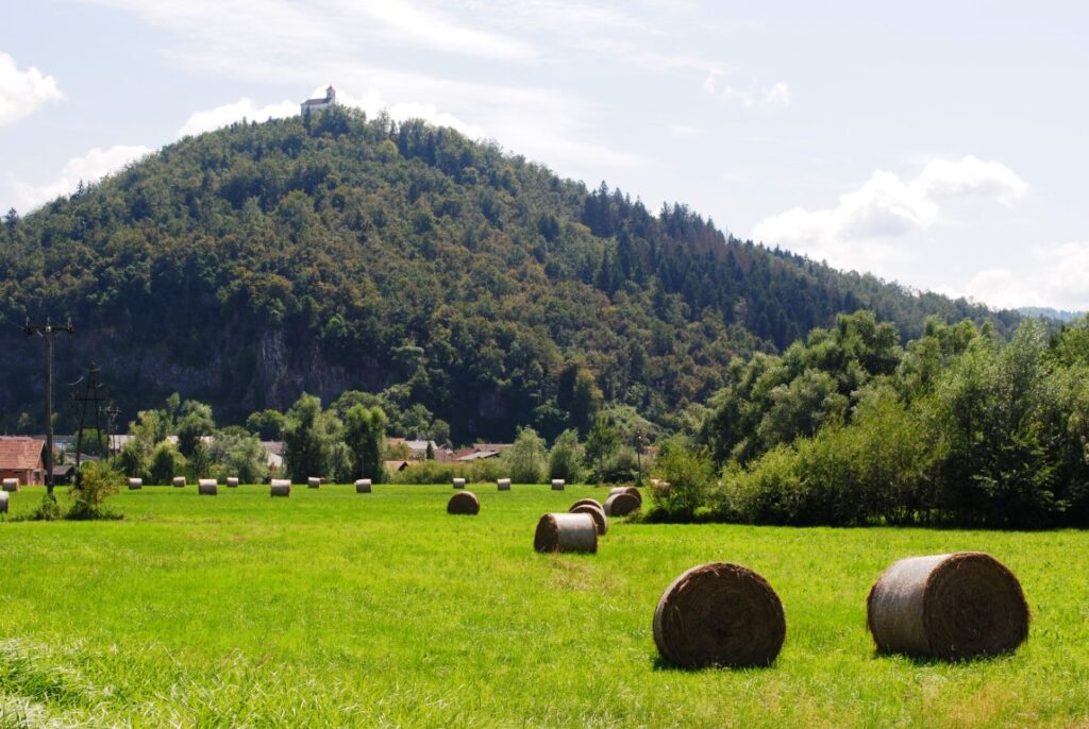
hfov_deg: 33.4
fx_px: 1818
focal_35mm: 60
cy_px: 364
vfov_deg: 22.7
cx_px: 544
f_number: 10
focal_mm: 40
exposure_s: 1/250
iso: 200
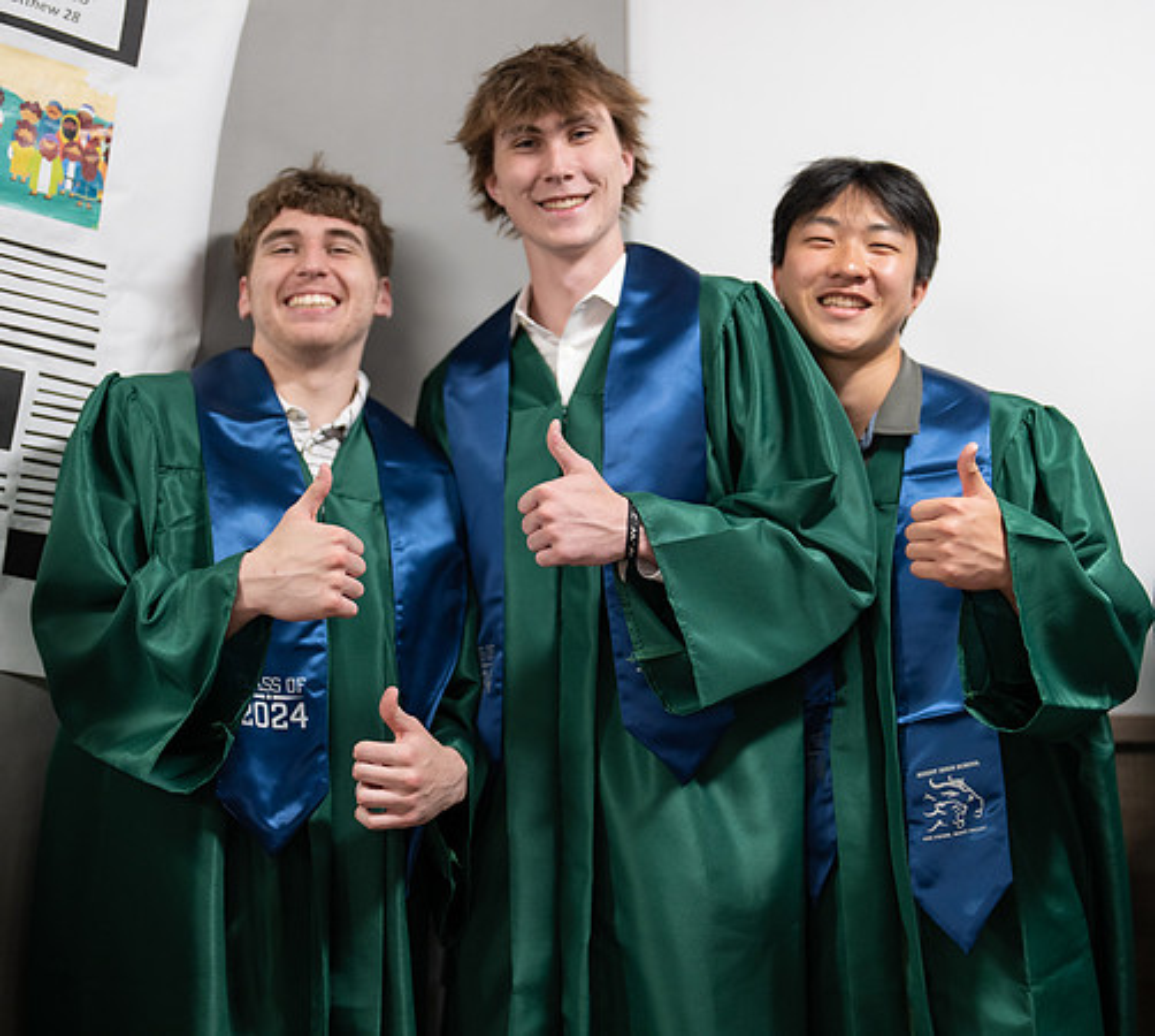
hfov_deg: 30.0
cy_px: 518
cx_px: 597
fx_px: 2158
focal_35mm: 60
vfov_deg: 27.0
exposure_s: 1/320
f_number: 1.2
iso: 500
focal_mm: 50
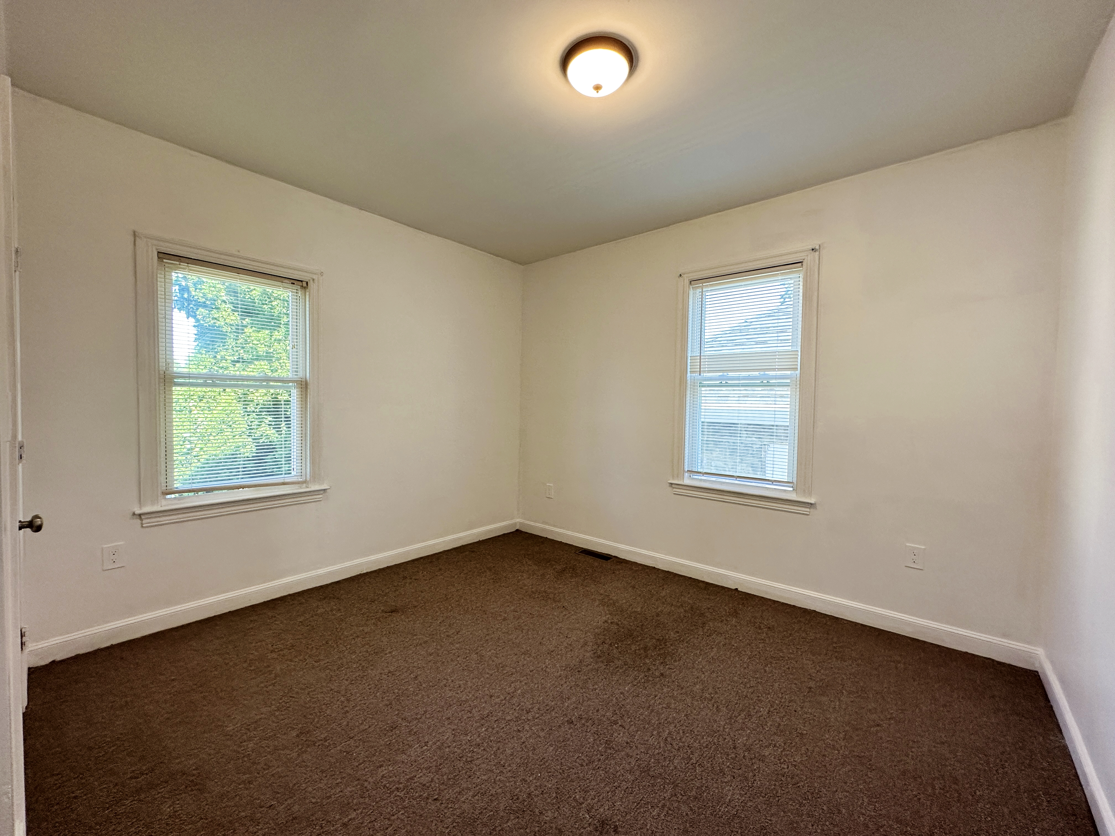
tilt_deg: -2.7
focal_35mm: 14
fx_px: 451
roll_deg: -0.8
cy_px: 418
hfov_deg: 102.1
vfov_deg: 85.7
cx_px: 558
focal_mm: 2.22
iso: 200
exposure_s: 1/120
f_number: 2.2
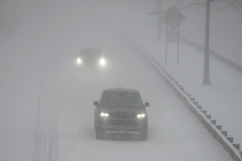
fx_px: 1344
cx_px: 121
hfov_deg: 10.3
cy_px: 80
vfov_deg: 6.9
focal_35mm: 200
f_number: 6.3
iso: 400
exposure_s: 1/2000
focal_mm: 200
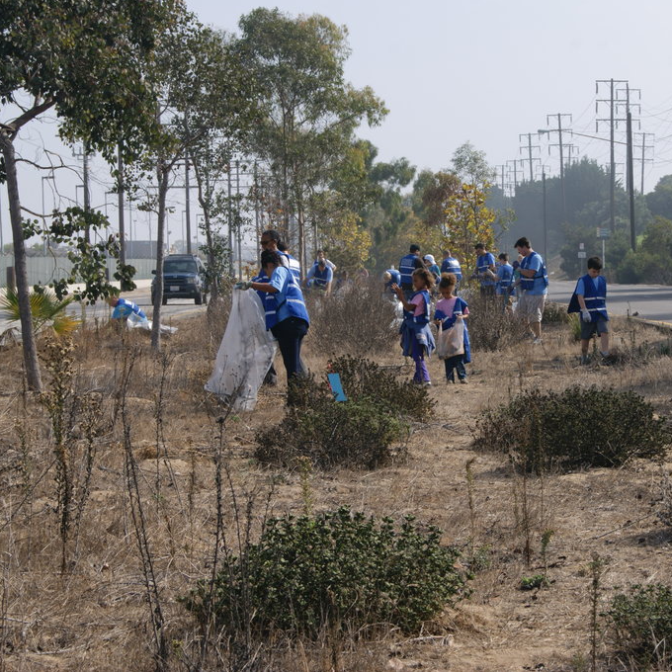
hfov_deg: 16.5
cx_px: 423
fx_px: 2320
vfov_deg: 16.5
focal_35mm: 106
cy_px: 336
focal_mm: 55
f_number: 11
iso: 100
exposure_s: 1/125
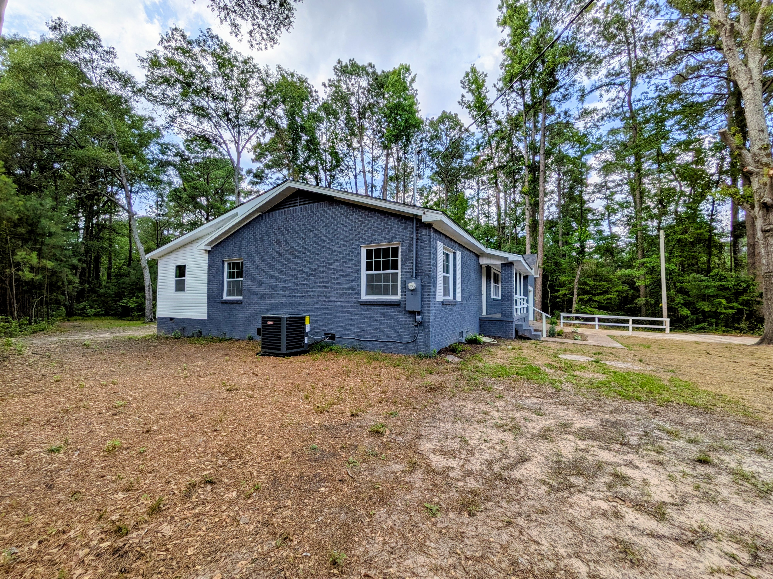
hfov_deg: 102.1
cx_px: 386
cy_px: 290
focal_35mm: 14
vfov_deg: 85.7
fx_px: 313
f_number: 2.2
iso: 45
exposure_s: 1/1527
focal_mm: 1.85
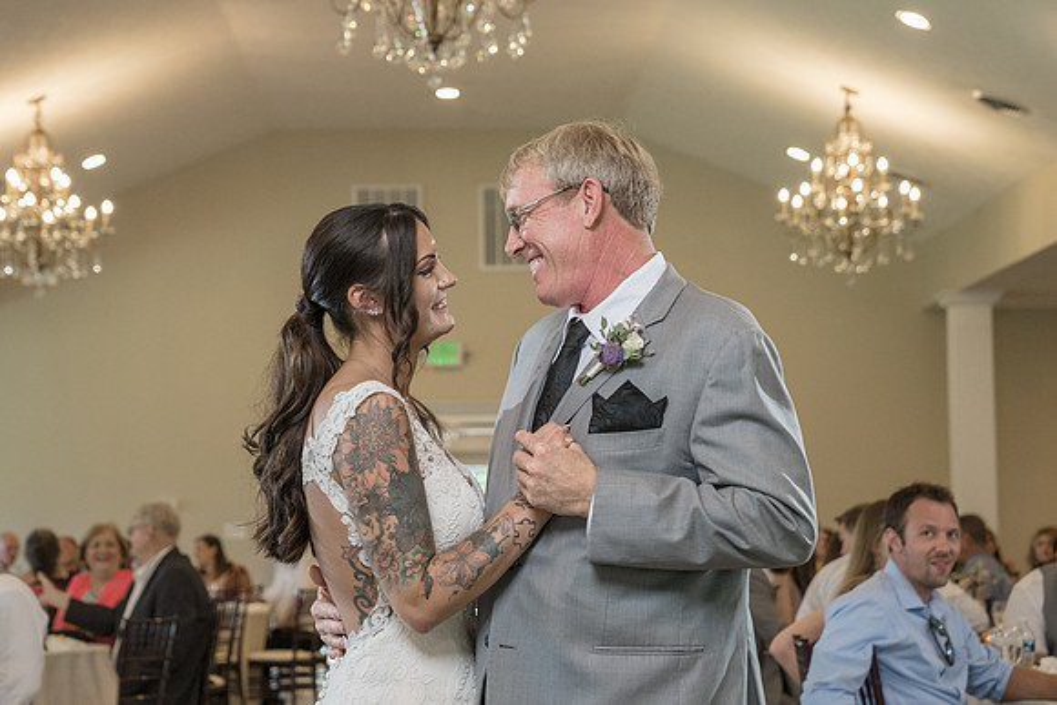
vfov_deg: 15.7
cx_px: 444
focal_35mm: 87
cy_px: 329
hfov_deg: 23.4
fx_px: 2553
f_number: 4
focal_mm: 57
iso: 2000
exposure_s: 1/250
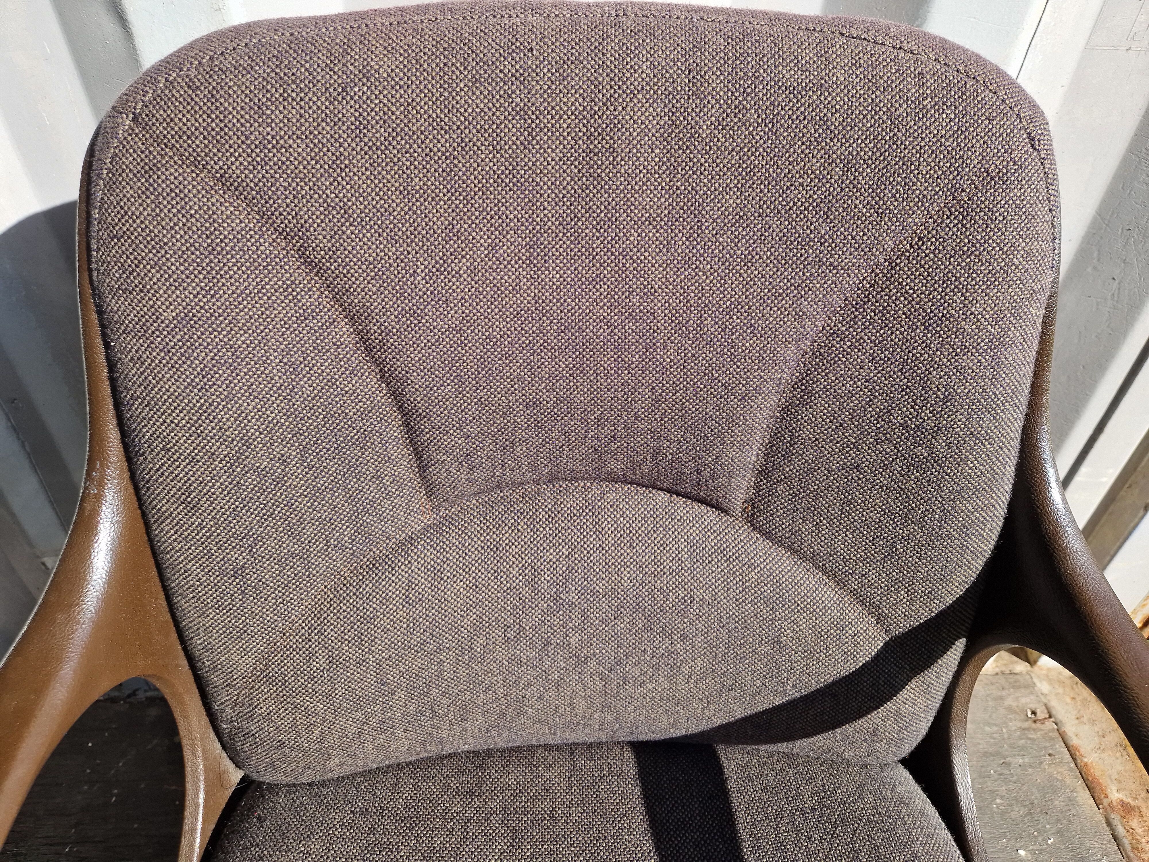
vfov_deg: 58.9
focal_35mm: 23
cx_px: 574
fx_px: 763
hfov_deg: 73.9
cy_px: 431
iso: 50
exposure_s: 1/558
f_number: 1.8
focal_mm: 5.4
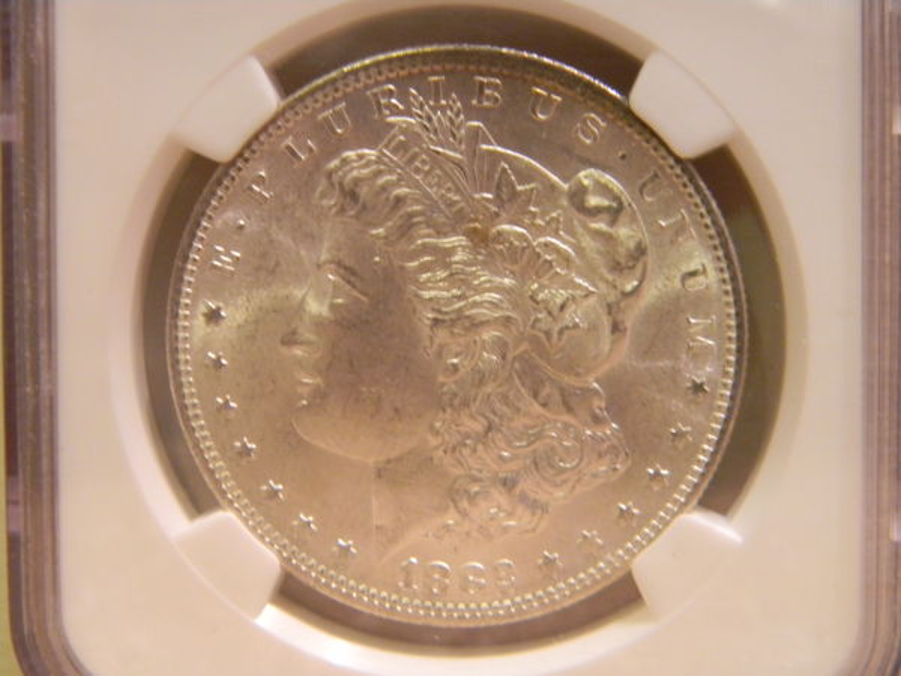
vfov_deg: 17.8
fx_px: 2160
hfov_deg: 23.6
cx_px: 450
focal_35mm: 83
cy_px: 338
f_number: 4.5
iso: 400
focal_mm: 15.1
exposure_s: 1/1.7
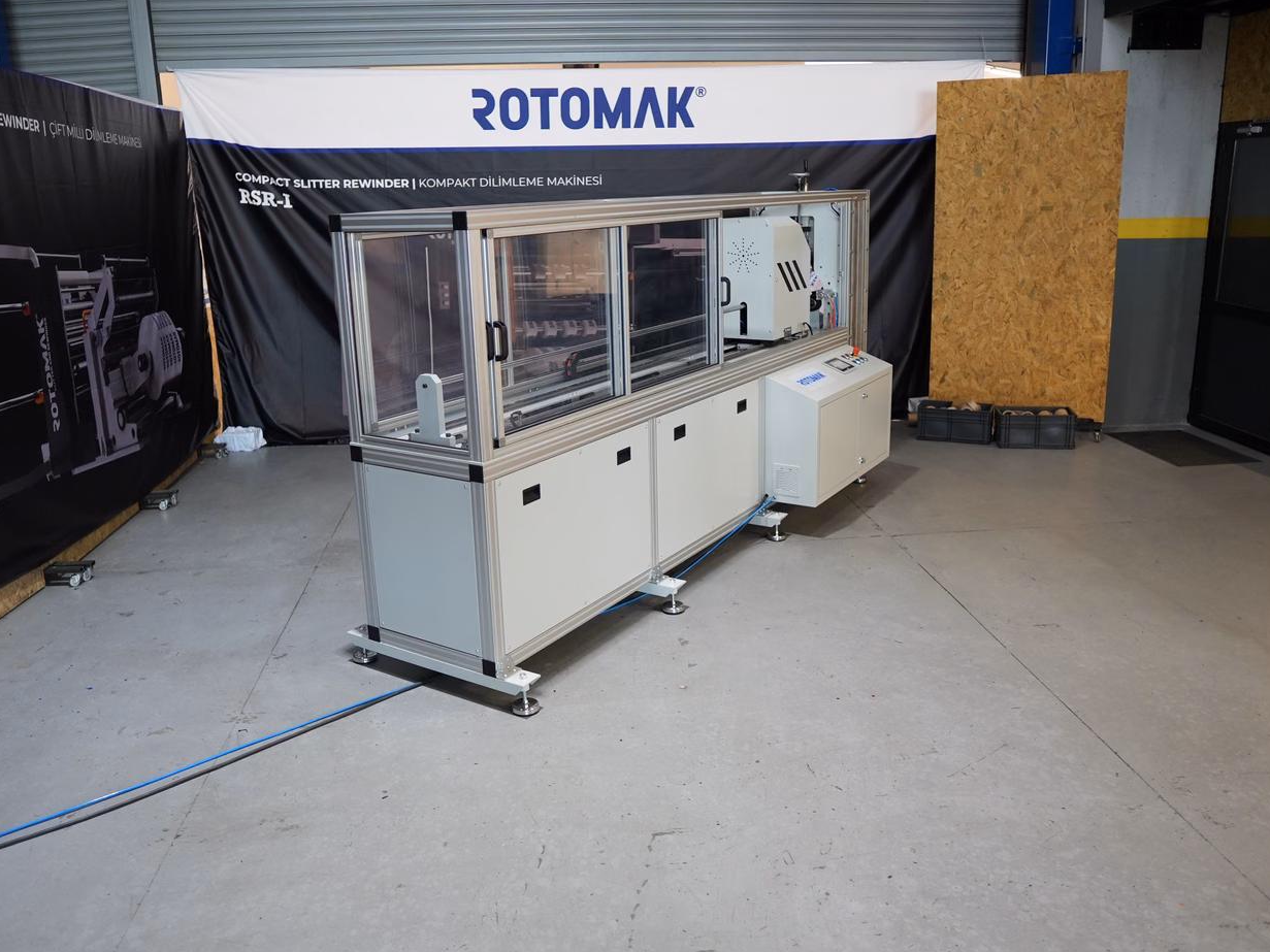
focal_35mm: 27
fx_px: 990
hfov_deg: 65.3
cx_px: 607
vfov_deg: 51.3
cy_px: 458
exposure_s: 1/320
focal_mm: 16
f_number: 1.4
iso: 1000
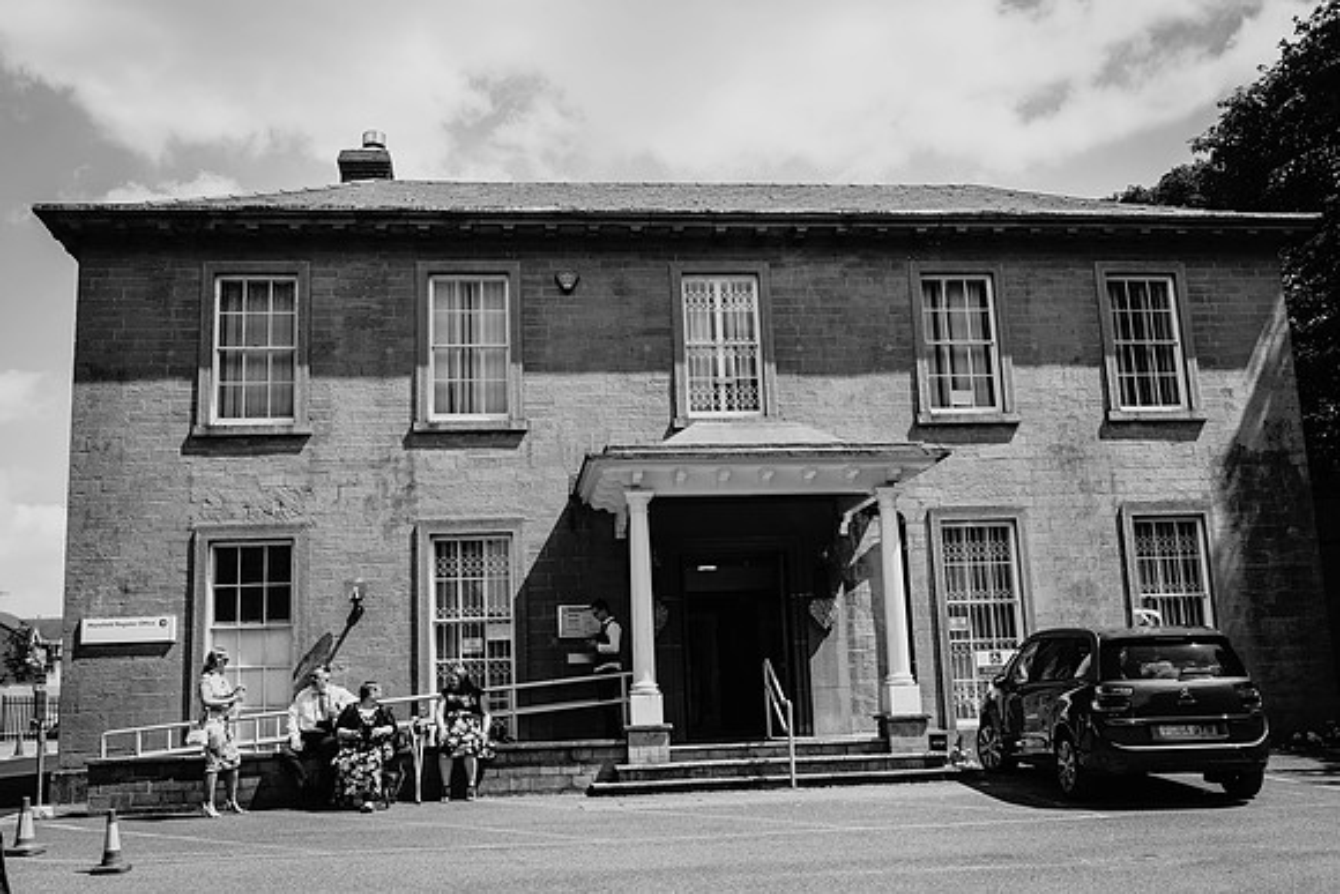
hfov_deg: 54.4
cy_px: 447
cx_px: 670
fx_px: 1305
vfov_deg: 37.8
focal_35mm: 35
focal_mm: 35
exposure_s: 1/200
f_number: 8
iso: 100
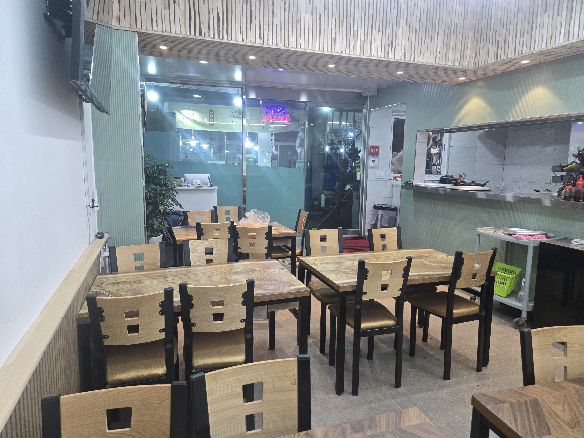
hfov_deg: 73.9
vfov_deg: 58.9
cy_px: 219
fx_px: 388
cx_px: 292
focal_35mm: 23
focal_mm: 5.4
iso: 160
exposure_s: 1/120
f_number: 1.8
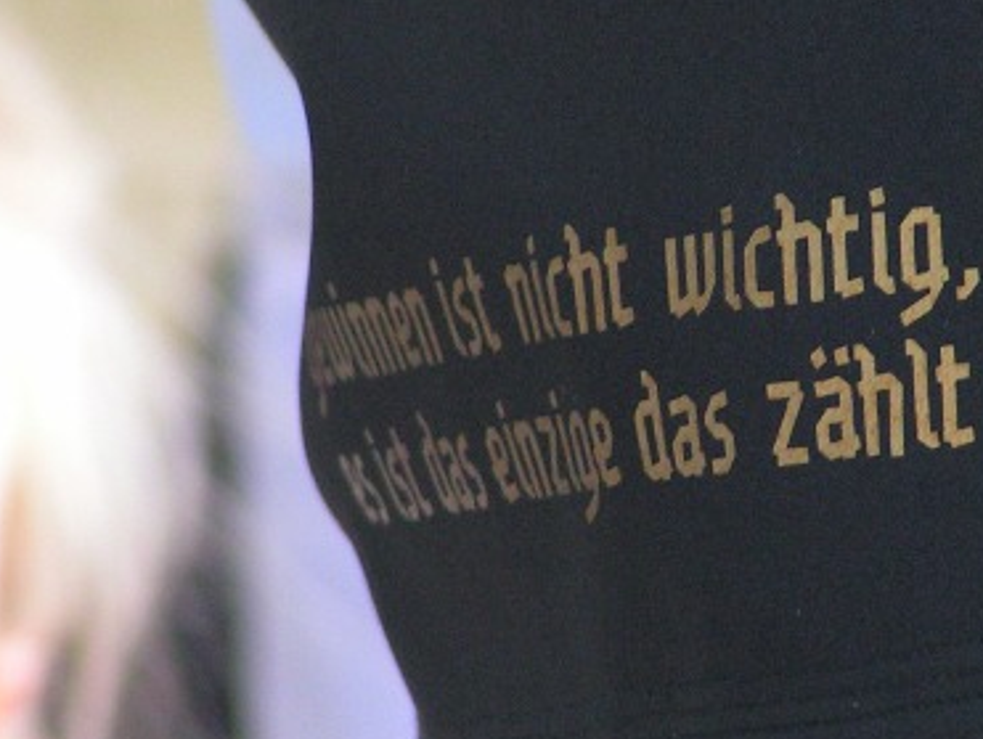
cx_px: 702
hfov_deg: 3.0
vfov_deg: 2.2
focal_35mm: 670
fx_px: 19045
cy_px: 366
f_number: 3.5
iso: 200
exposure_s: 1/125
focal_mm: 47.6
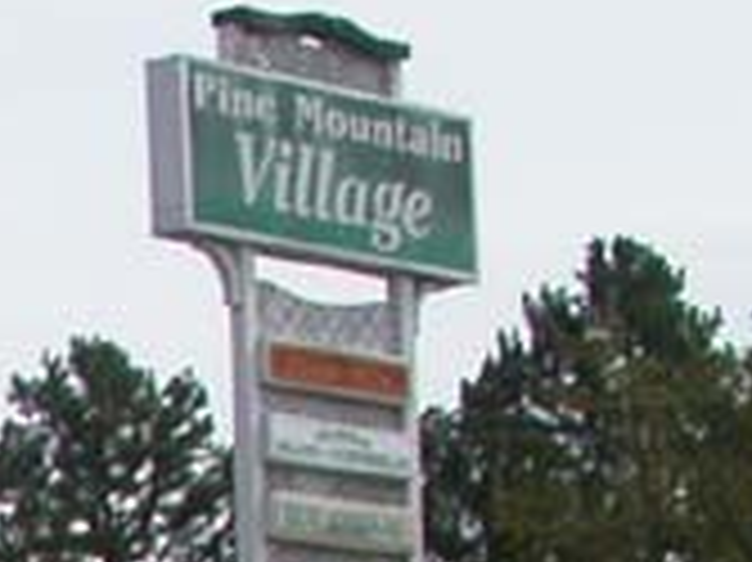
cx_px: -1495
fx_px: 5058
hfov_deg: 7.5
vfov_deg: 6.0
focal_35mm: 233
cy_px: 1601
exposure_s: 1/366
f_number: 7.5
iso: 100
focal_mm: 7.85
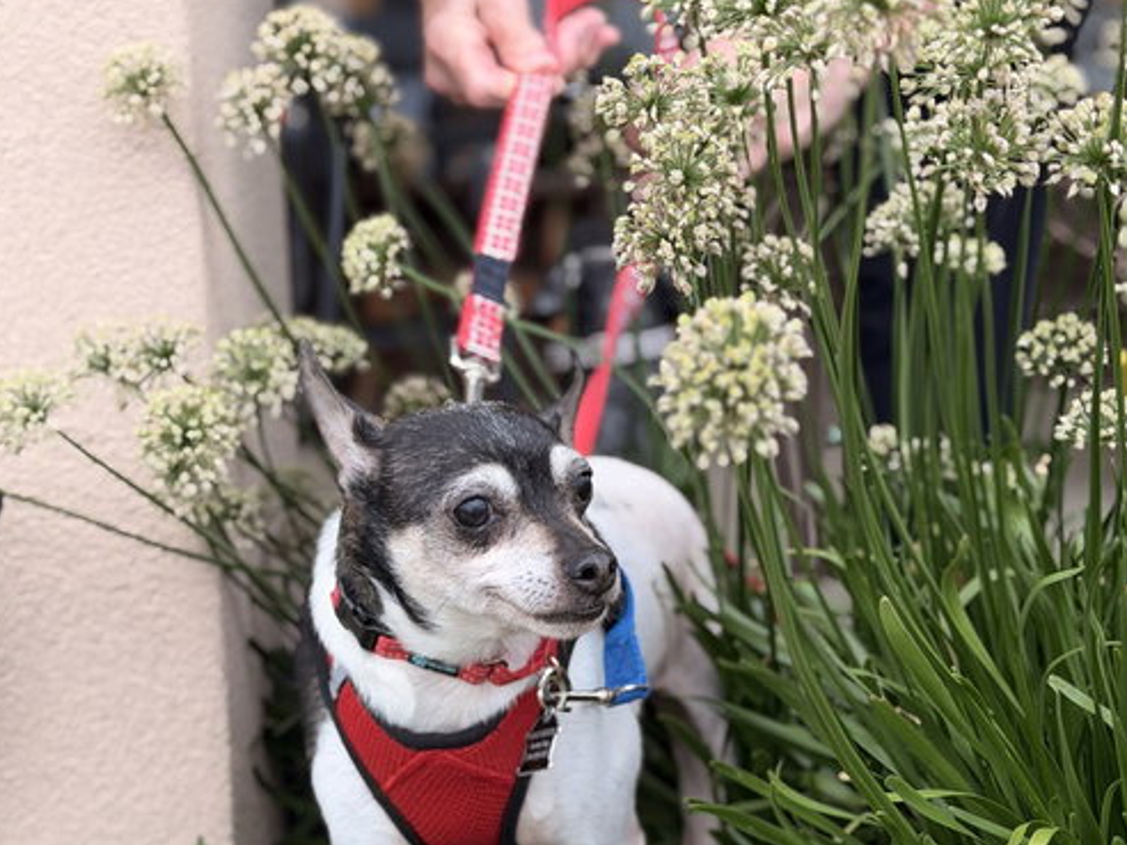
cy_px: 718
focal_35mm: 65
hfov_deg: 29.8
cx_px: 559
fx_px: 2116
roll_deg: +0.1
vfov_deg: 22.2
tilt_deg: -14.6
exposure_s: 1/578
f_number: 1.78
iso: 64
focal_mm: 6.76
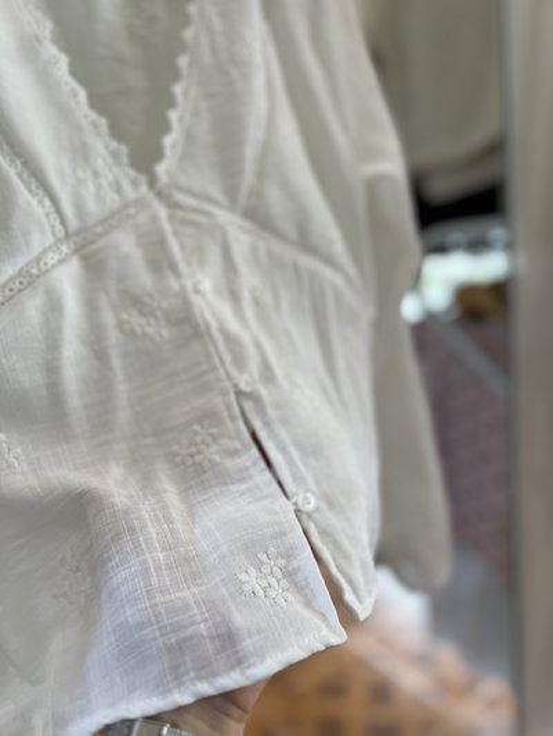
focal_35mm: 26
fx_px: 554
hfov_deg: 53.1
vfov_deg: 67.3
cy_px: 368
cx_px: 276
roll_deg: +5.4
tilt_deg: -12.2
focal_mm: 5.7
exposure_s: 1/164
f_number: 1.5
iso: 64
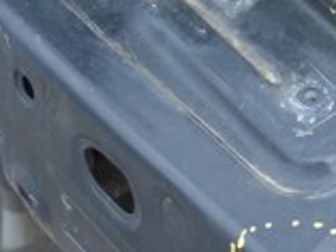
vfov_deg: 8.0
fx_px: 1768
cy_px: 385
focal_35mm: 182
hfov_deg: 10.4
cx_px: 552
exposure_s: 1/125
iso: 160
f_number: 5.6
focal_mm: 31
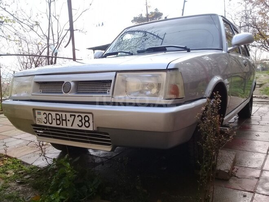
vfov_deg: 45.4
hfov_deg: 58.4
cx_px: 134
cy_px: 101
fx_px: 241
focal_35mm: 31
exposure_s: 1/217
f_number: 2.2
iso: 50
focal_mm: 3.3
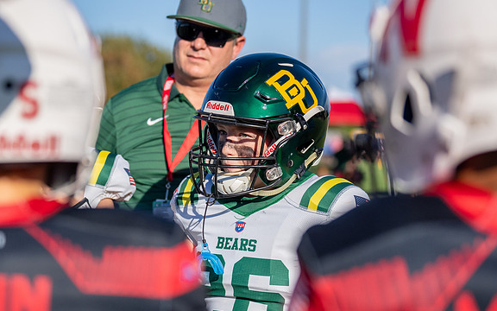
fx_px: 1287
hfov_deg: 21.9
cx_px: 239
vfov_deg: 13.8
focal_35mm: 95
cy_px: 168
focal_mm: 70
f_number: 2.8
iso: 400
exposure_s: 1/10000
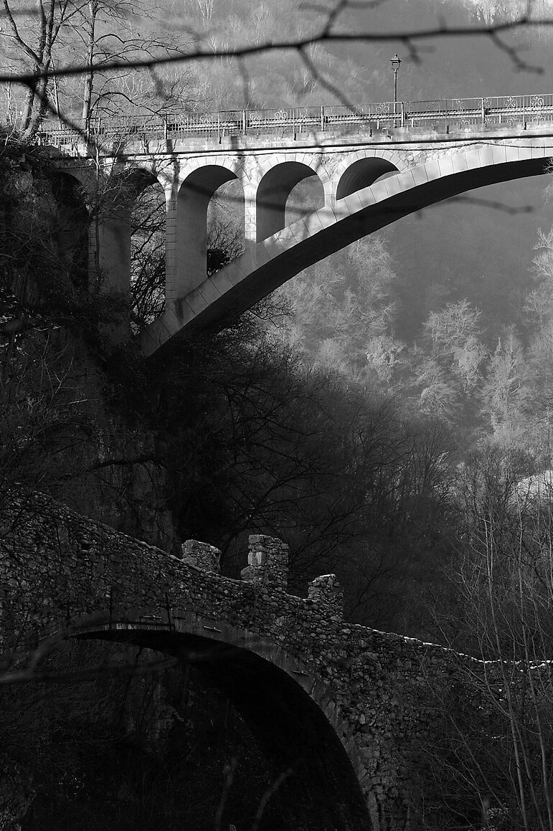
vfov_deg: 11.7
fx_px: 4061
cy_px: 483
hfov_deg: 7.8
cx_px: 499
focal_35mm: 176
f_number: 9
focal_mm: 85
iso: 200
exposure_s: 1/200
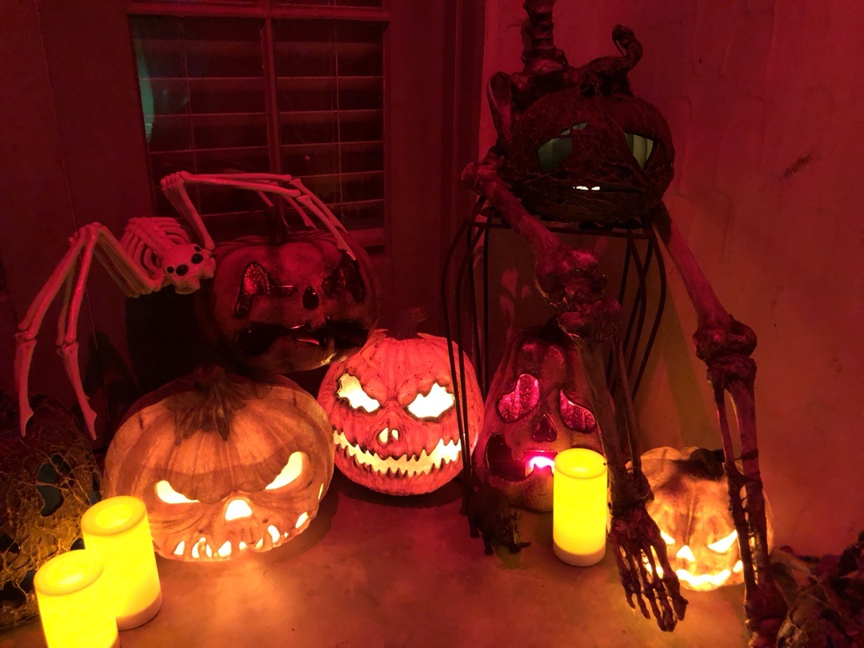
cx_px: 432
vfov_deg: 49.7
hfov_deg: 63.4
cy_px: 324
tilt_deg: -20.9
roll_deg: -1.1
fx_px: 699
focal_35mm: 28
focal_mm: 3.99
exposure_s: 1/4
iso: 160
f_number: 1.8
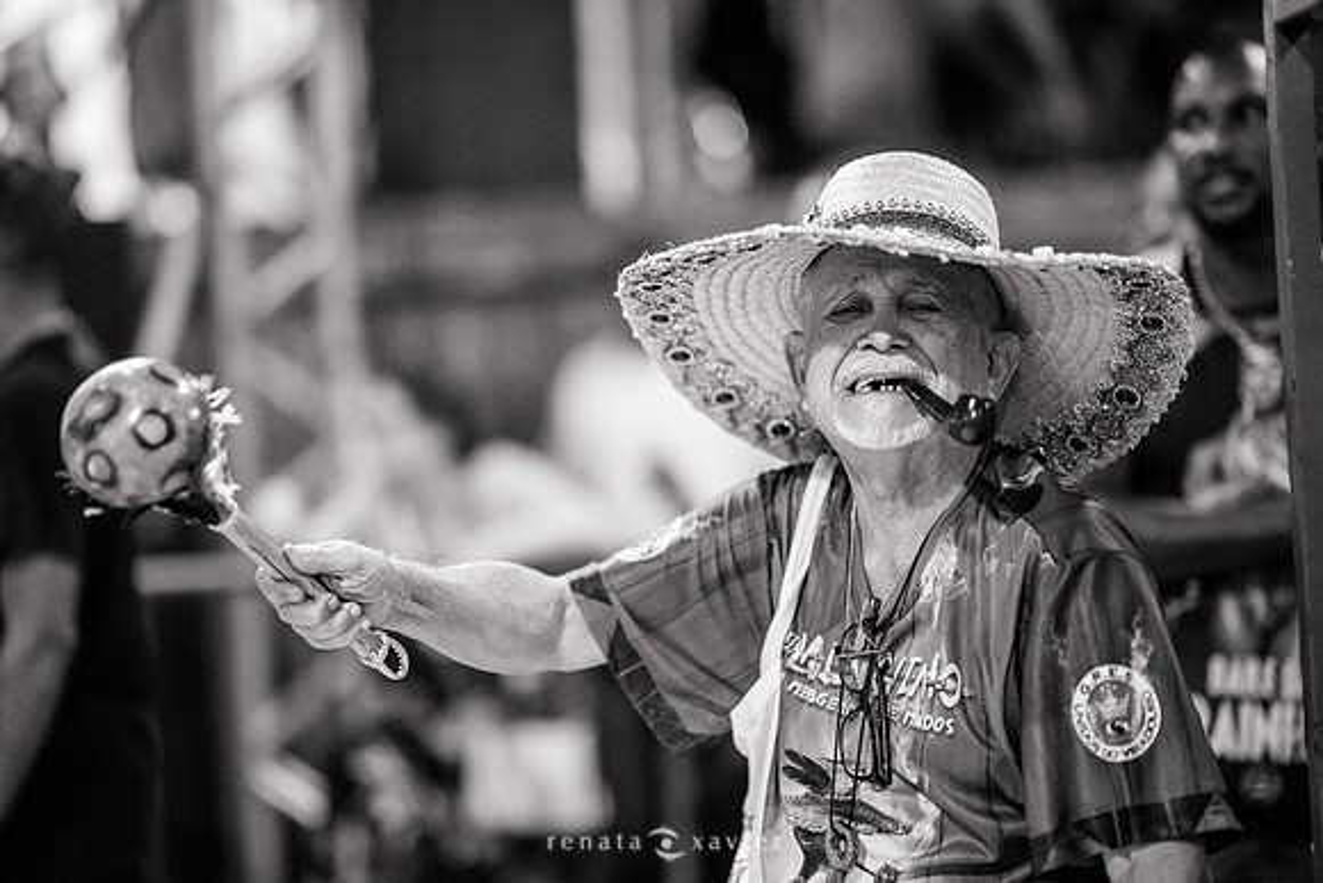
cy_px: 442
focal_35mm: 85
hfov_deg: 23.9
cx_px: 662
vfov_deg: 16.1
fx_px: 3124
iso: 1000
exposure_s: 1/800
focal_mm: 85
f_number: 1.2
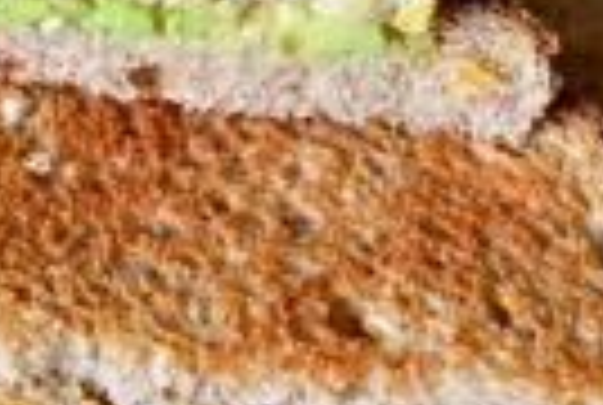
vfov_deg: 10.2
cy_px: 45
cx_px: 135
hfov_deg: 15.2
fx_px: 2249
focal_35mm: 134
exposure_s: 1/50
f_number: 3.8
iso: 400
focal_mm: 20
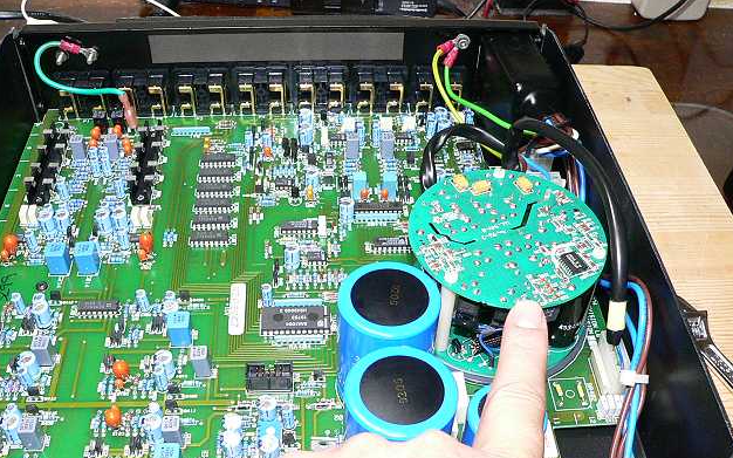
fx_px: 779
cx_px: 369
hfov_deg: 50.4
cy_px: 279
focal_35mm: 39
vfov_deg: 32.6
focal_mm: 6
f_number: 2.8
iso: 400
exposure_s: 1/60
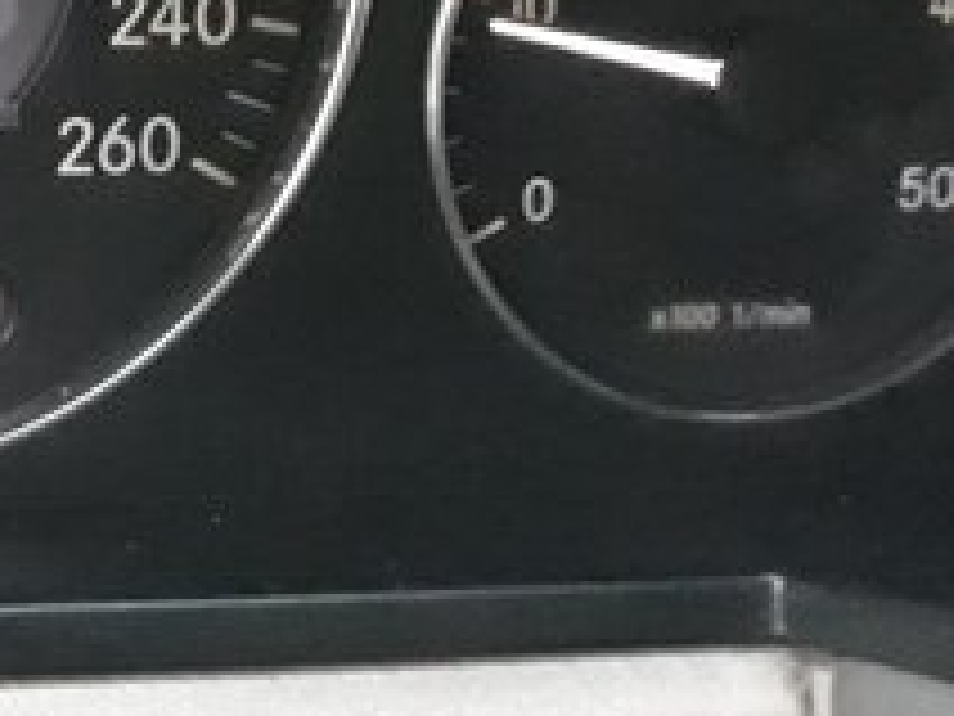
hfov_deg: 20.3
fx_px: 2315
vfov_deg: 17.3
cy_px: 61
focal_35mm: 84
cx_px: -441
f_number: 1.7
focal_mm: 3.71
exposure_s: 1/17
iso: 800
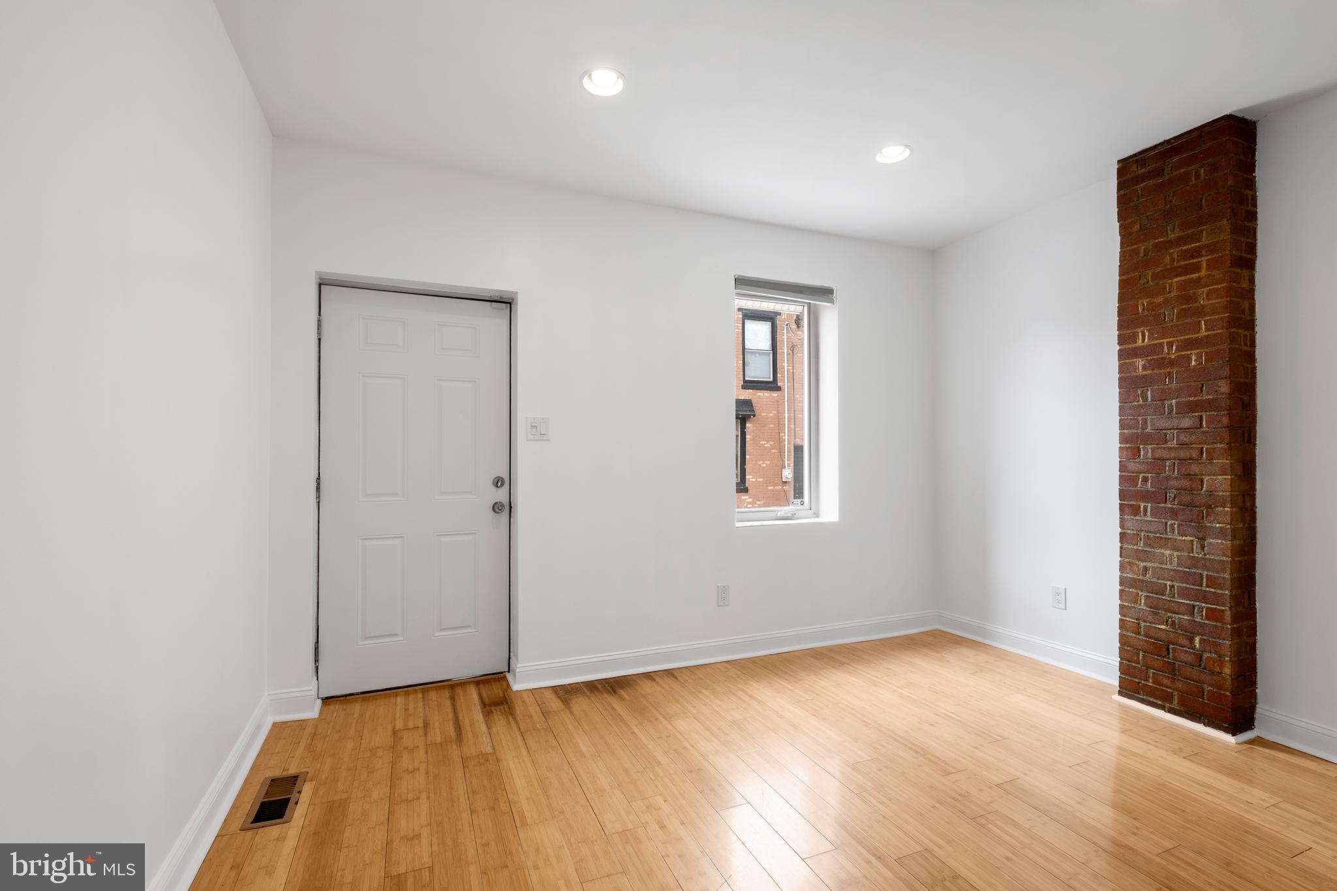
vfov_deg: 77.3
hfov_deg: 100.4
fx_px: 557
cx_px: 668
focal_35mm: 15
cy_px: 446
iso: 200
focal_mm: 10
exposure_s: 1/10
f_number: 10
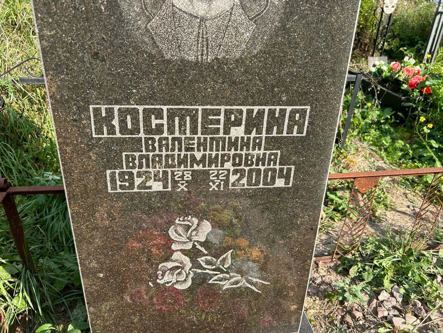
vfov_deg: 53.1
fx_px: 333
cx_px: 222
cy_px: 166
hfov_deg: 67.3
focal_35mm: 26
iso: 50
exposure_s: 1/1344
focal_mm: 5.7
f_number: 1.5
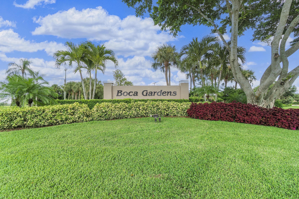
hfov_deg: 100.4
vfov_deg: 77.3
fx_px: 125
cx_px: 150
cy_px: 100
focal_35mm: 15
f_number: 5.6
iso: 100
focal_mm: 10
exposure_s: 1/200
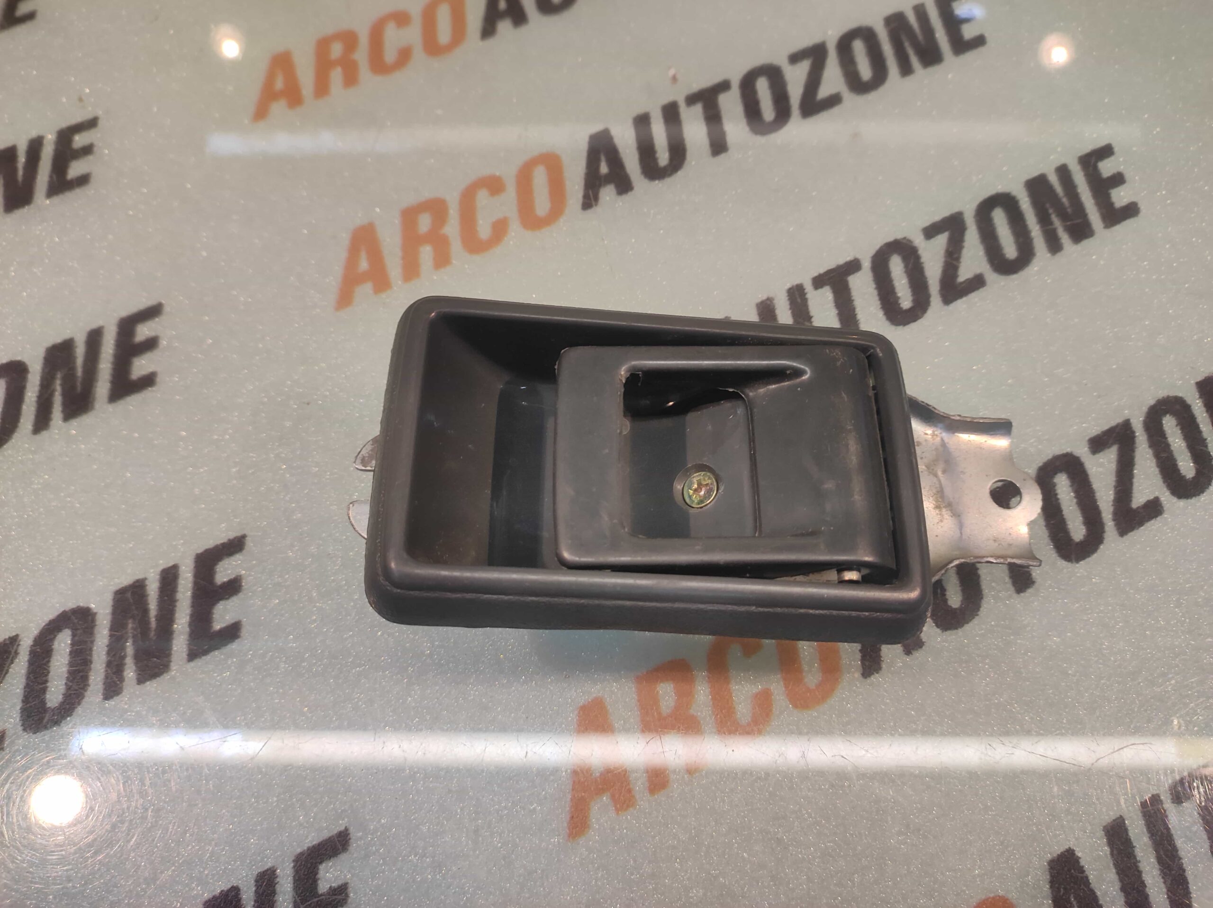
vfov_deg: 74.7
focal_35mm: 17
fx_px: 595
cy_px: 454
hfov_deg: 91.1
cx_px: 606
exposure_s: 1/33
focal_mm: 4.74
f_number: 1.79
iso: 88
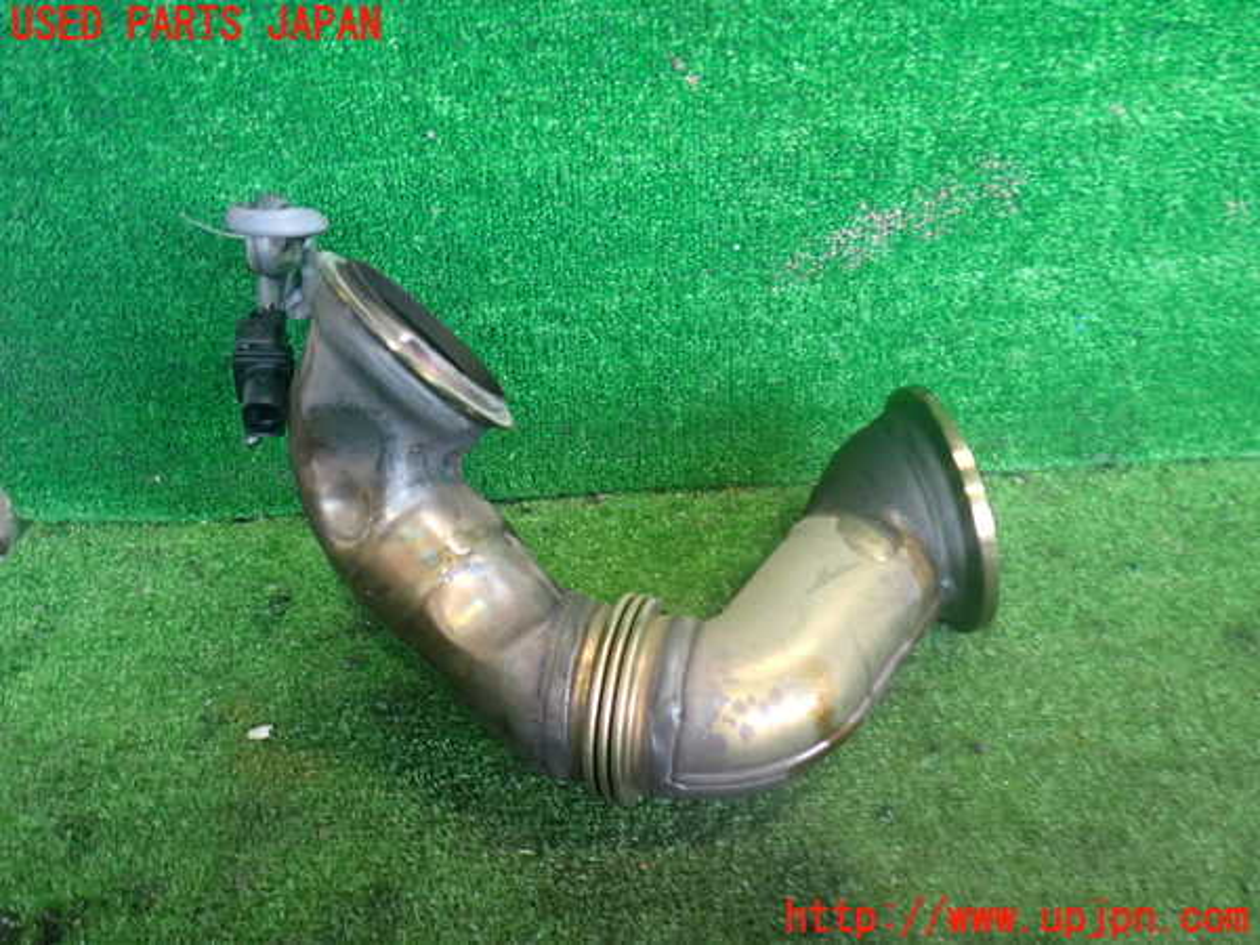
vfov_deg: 46.8
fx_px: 1092
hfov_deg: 60.0
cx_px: 630
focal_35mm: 30
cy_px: 472
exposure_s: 1/30
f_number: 2.3
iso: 320
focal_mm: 5.4
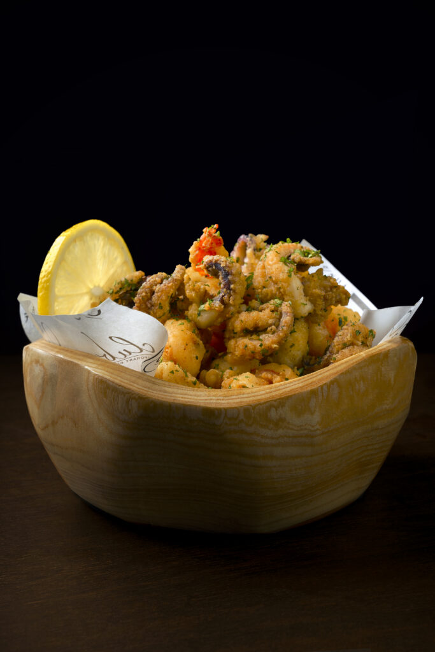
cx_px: 218
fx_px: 1268
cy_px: 326
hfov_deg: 19.5
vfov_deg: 28.8
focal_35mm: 70
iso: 200
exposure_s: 1/200
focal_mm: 70
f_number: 14
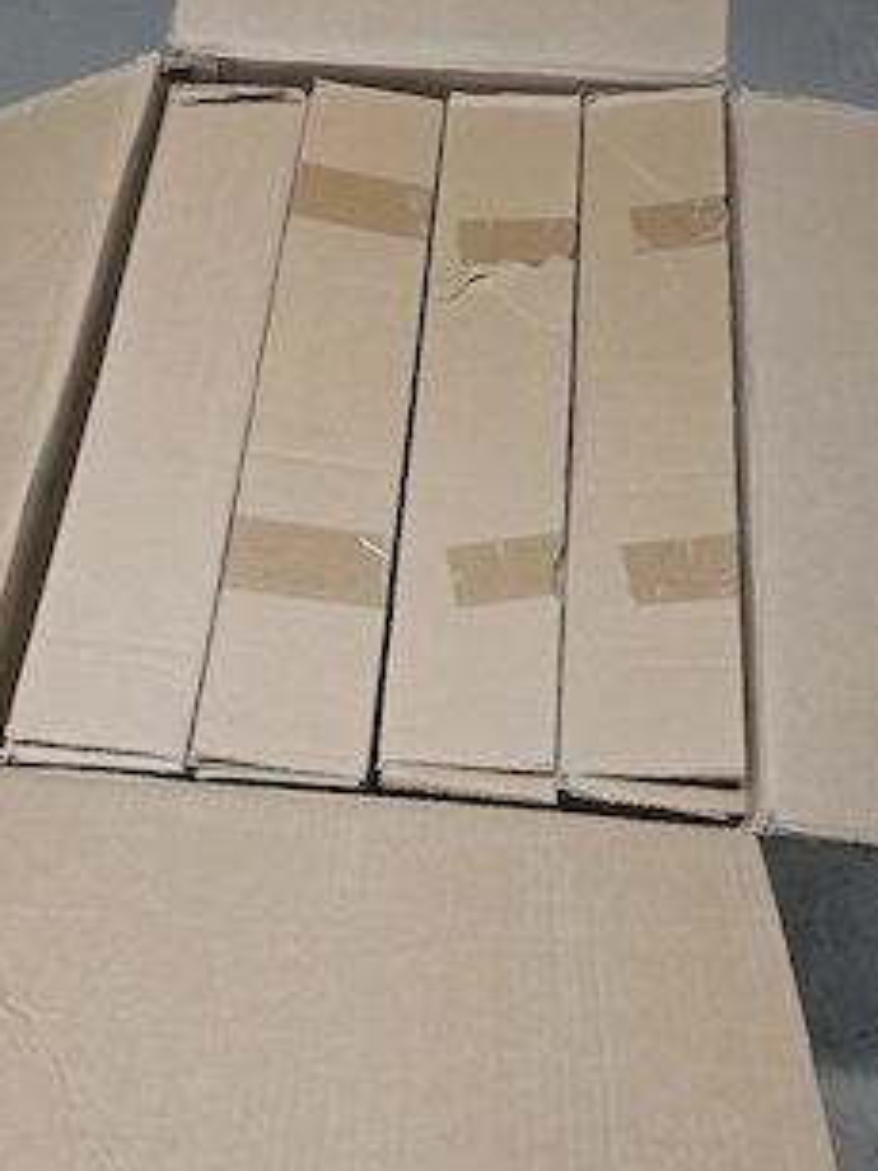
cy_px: 656
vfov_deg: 59.8
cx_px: 408
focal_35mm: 30
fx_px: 1015
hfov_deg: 46.7
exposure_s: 1/101
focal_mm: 6.3
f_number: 1.7
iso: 1000
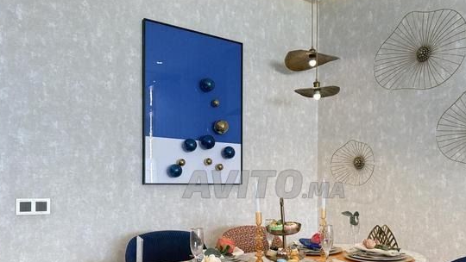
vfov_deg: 37.2
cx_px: 263
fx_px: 383
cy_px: 184
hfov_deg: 62.4
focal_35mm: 31
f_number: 1.78
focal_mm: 6.76
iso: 250
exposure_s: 1/100
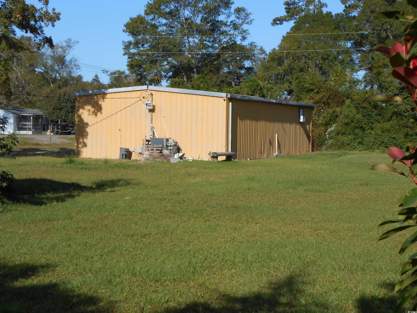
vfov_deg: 20.4
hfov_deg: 27.0
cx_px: 208
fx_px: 867
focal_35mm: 72
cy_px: 156
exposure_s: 1/400
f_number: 6
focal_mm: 12.8
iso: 80
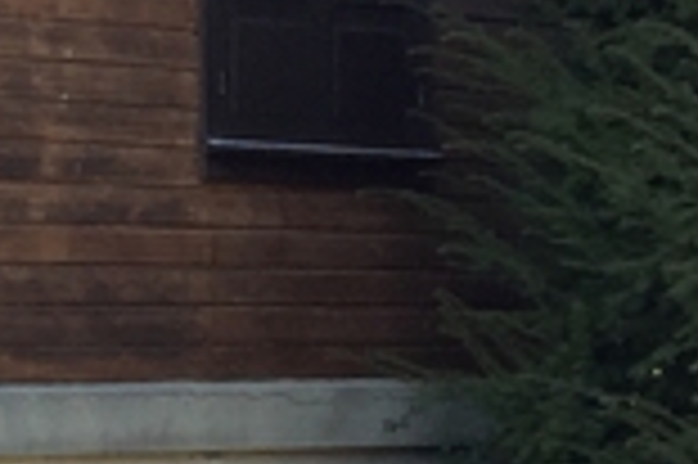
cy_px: 36
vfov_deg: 7.0
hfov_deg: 9.5
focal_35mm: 195
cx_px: -932
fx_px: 3777
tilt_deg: +5.4
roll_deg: -1.4
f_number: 2.2
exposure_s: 1/192
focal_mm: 4.15
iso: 32
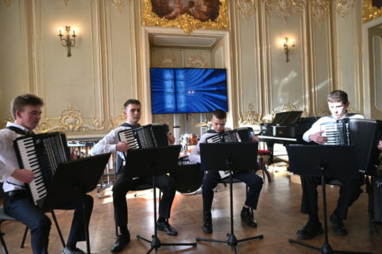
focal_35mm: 24
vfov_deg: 53.1
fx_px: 254
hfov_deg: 73.8
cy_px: 127
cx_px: 191
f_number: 2.8
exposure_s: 1/320
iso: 320
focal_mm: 24
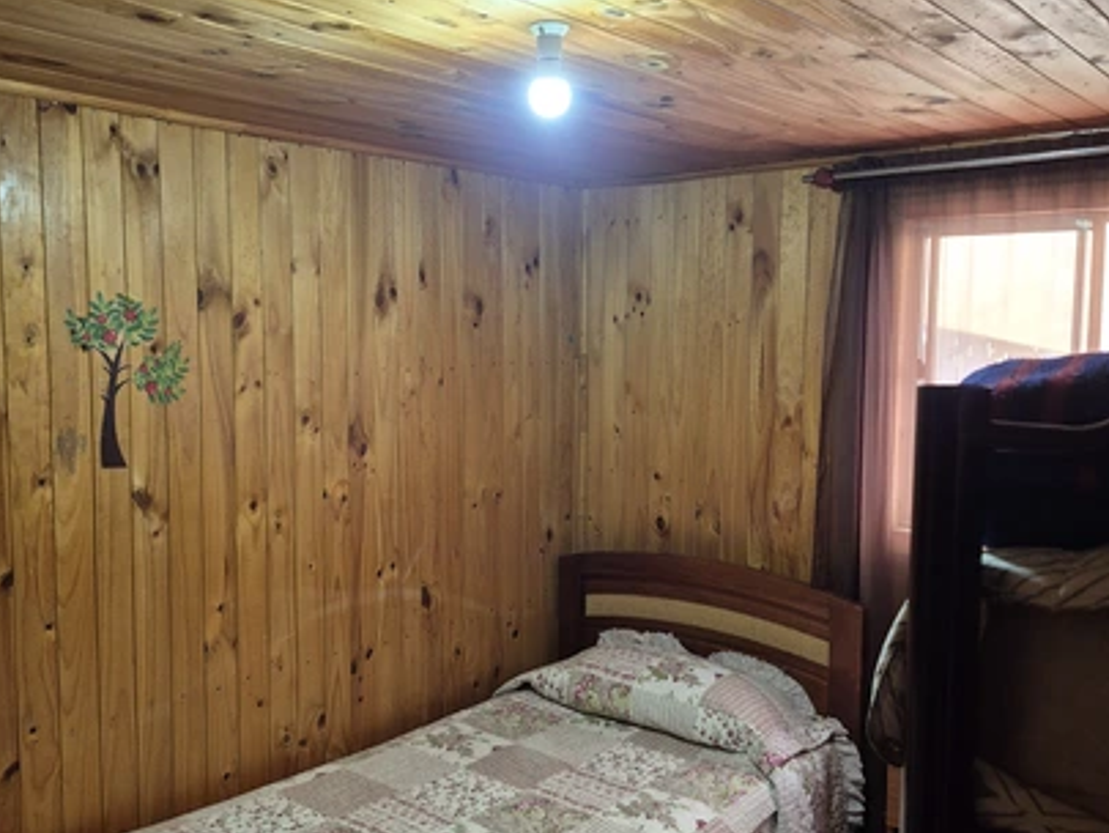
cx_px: 537
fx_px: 801
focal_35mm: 25
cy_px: 414
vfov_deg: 54.9
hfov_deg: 69.4
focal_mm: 5.4
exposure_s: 1/100
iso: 400
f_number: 1.8
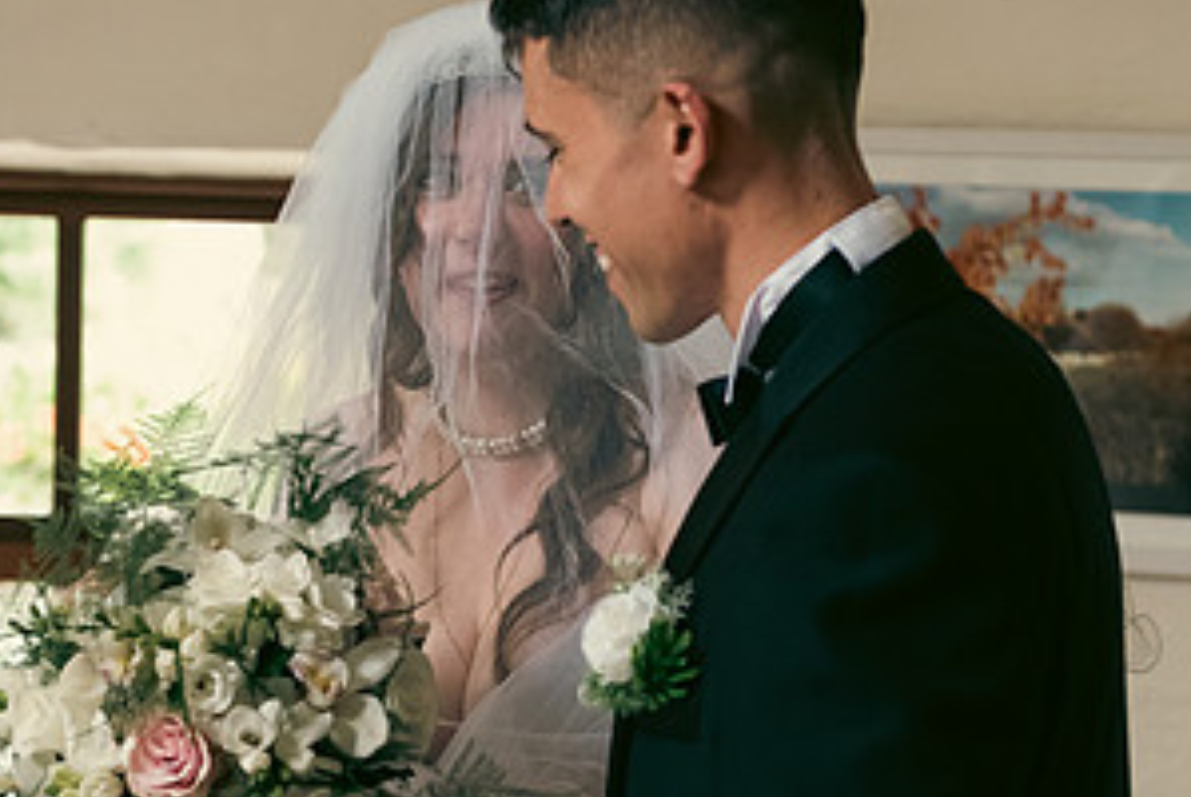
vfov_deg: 14.7
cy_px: 484
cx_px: 590
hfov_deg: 21.9
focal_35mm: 93
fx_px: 3080
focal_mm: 48
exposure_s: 1/200
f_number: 3.5
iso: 1600
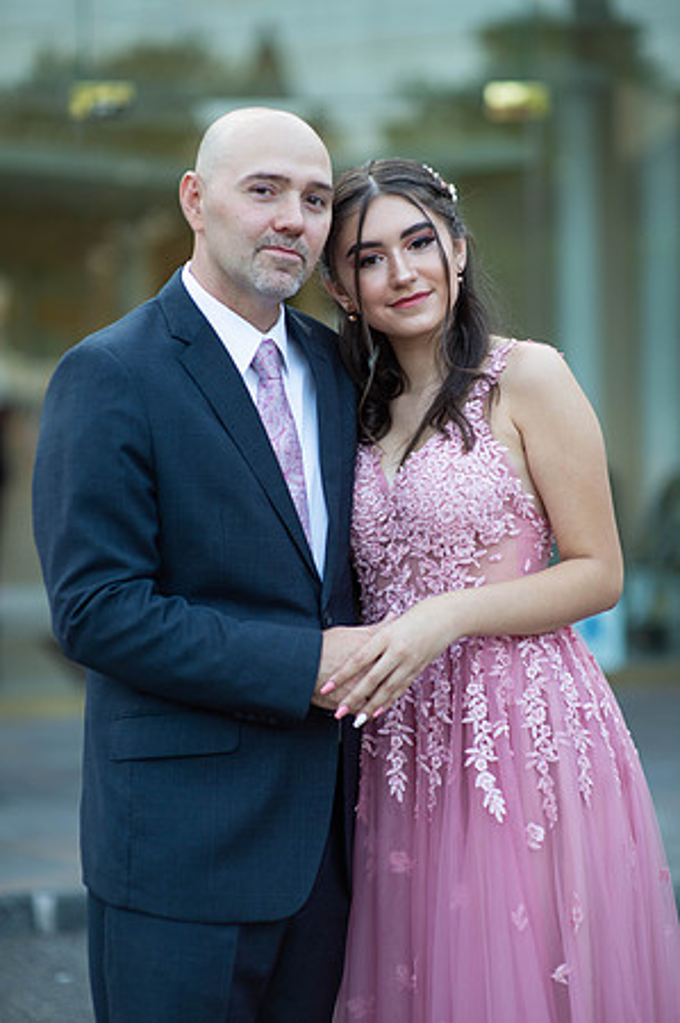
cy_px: 512
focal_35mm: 85
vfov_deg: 23.9
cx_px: 340
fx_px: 2414
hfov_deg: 16.0
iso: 250
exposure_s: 1/500
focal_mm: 85
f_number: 2
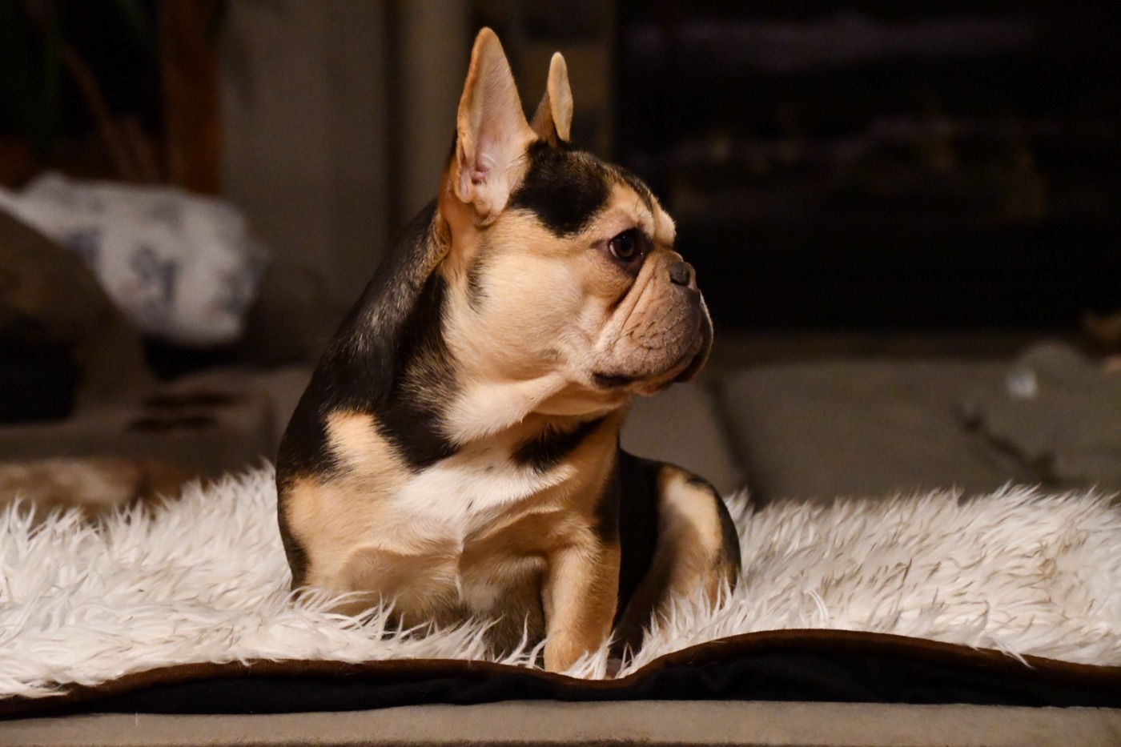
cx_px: 560
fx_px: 3020
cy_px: 374
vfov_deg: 14.1
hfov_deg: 21.0
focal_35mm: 97
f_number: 5
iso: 12800
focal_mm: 65
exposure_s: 1/80
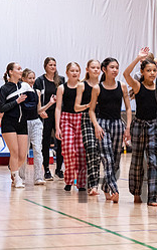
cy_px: 128
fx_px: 1210
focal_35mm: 177
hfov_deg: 7.2
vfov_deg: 11.8
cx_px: 274
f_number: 3.2
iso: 11400
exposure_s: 1/1600
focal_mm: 70
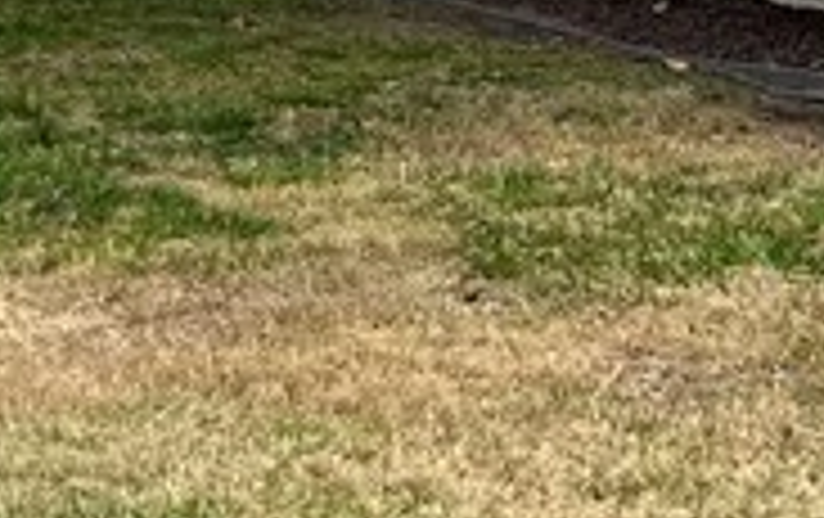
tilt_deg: -0.9
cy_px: -212
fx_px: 3464
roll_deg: +2.7
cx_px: -1130
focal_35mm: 154
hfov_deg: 11.4
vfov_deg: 8.4
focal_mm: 5.7
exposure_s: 1/121
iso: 40
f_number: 1.5
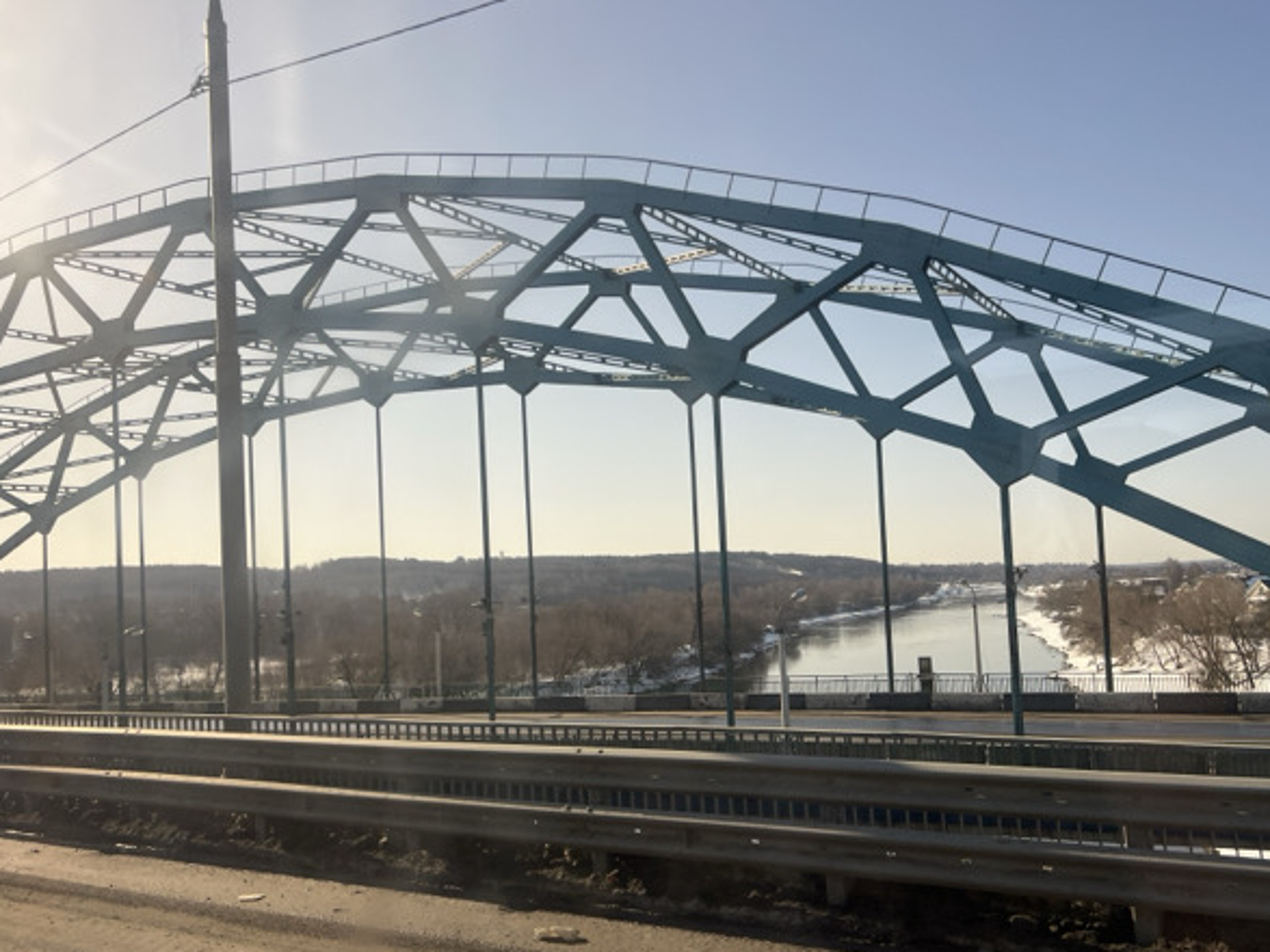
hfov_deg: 58.0
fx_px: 1137
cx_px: 753
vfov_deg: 45.3
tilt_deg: +3.9
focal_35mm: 31
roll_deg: +4.3
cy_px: 546
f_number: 1.5
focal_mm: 5.7
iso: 50
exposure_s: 1/3460
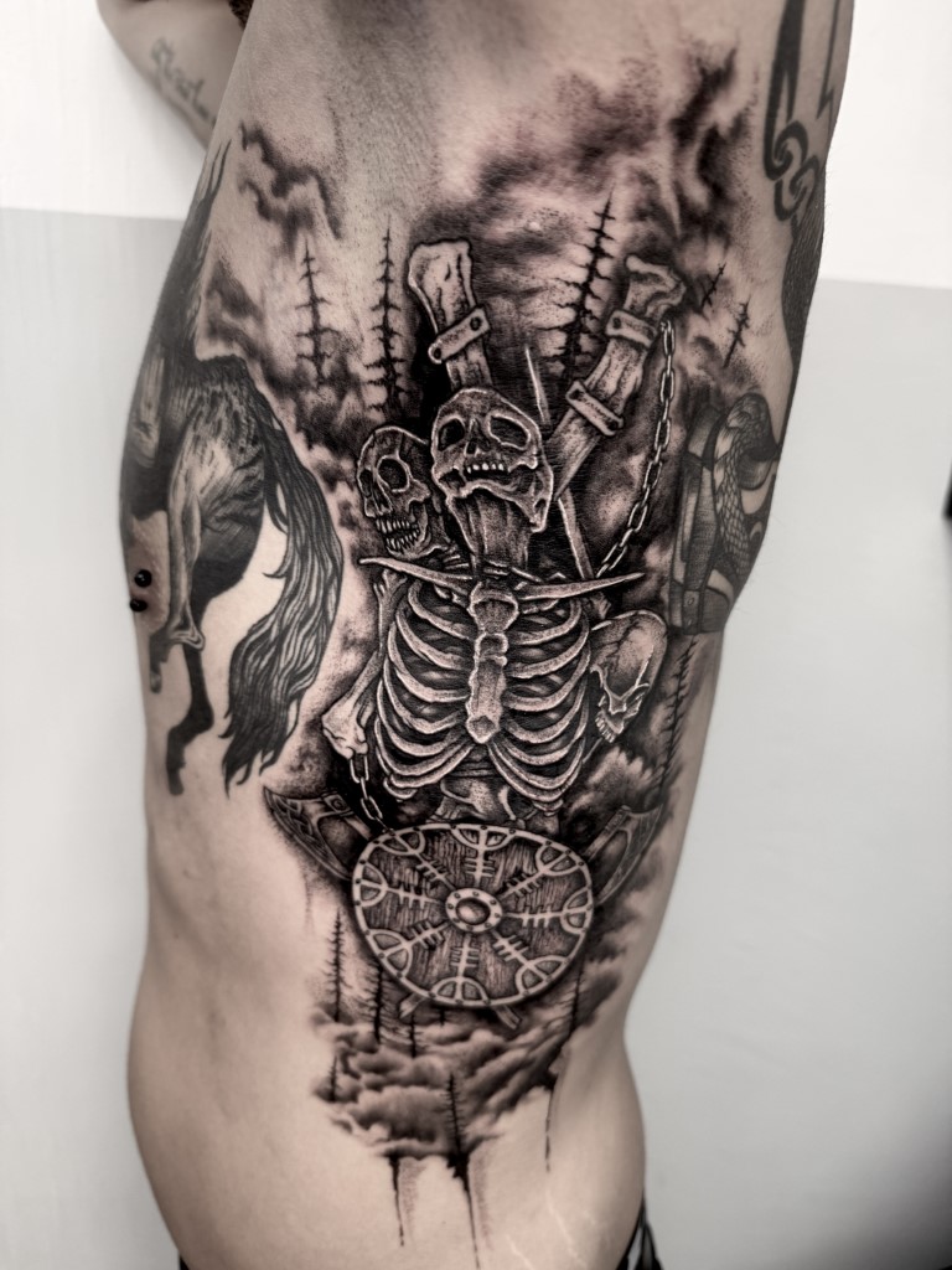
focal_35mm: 24
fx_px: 880
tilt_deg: -14.2
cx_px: 476
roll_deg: -3.7
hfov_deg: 56.8
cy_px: 635
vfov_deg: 71.6
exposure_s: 1/50
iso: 160
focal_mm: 6.76
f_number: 1.78
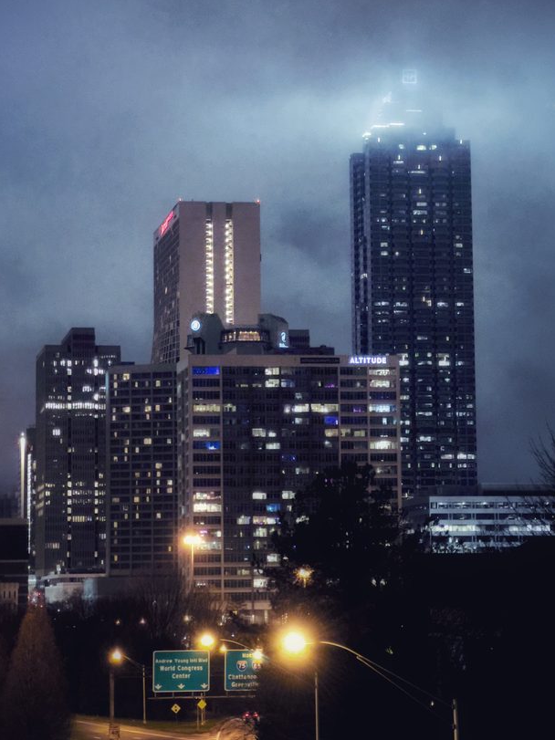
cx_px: 262
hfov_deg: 13.0
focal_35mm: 114
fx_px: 2438
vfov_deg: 17.2
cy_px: 252
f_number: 2.8
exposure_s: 1/9
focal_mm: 9
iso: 800
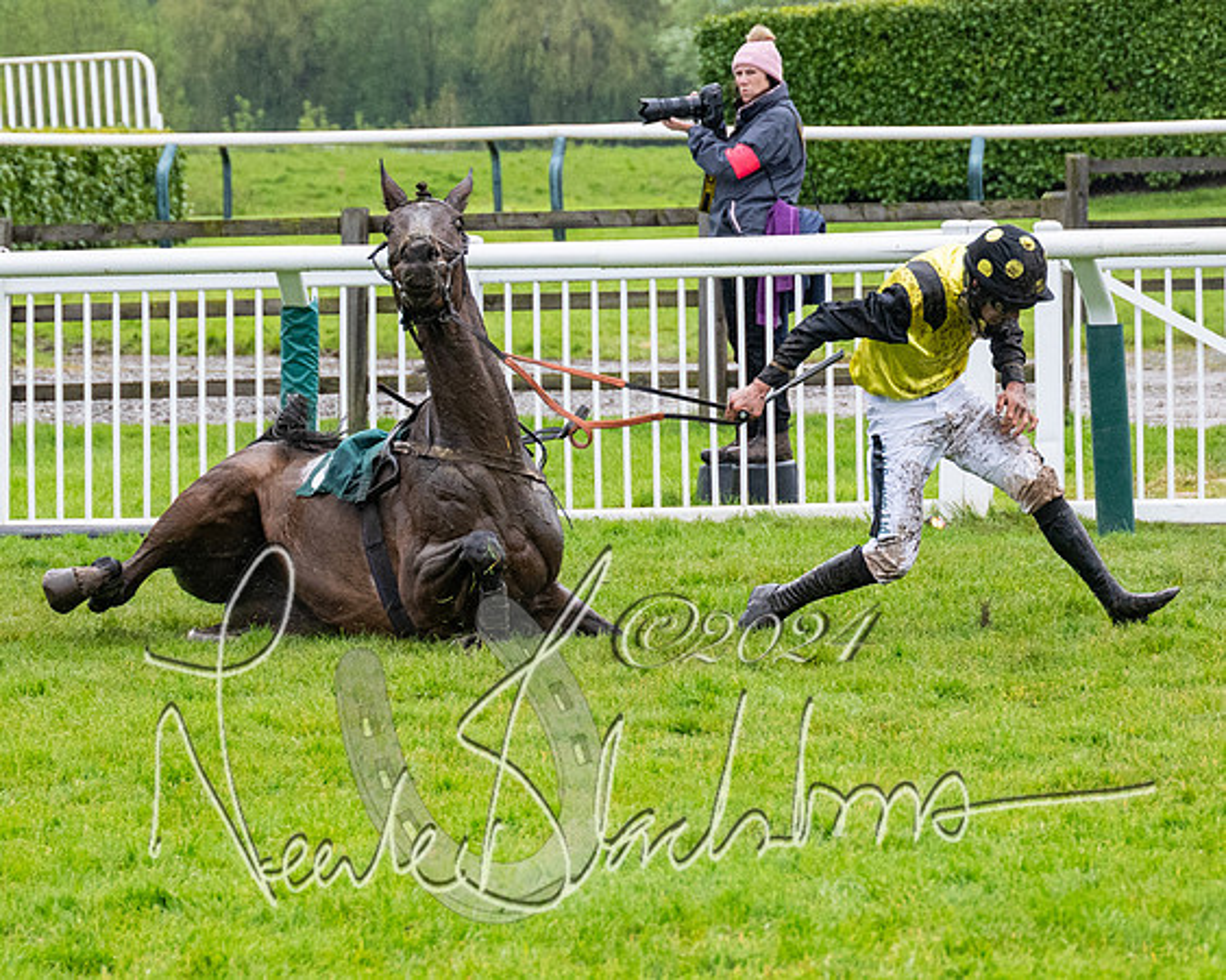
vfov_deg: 6.7
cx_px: 536
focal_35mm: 232
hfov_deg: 8.3
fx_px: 8410
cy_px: 621
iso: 1000
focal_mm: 98
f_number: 4
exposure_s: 1/1250
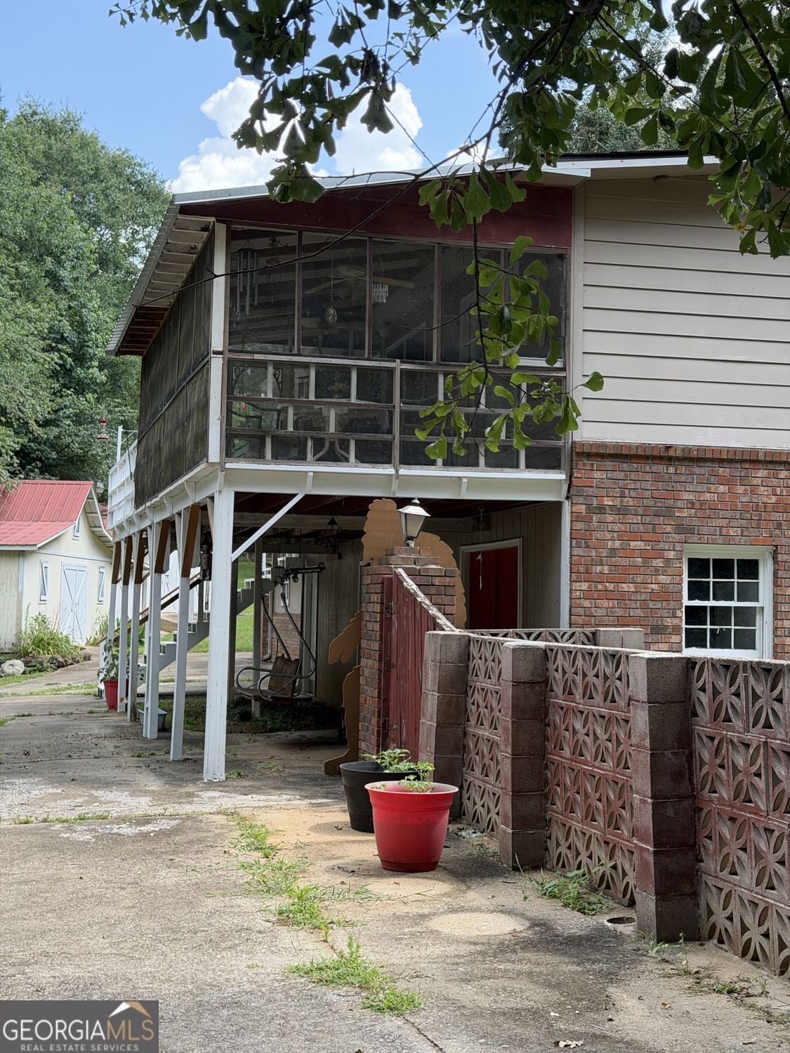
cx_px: 395
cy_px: 526
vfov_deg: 39.7
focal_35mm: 48
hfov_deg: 30.3
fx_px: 1461
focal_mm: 6.76
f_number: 1.78
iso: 100
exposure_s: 1/675
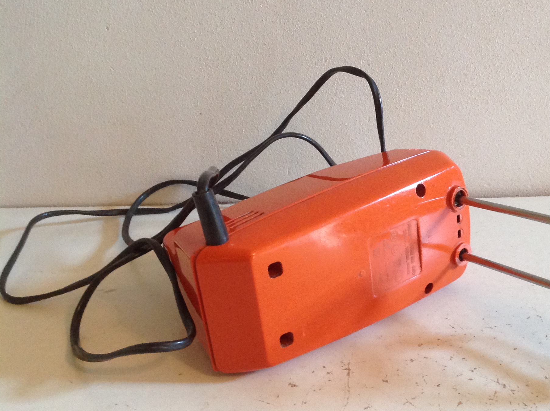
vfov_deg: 29.0
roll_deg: -0.1
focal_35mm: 50
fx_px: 793
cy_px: 229
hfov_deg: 37.6
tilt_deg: -22.7
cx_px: 389
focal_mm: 4.28
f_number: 2.4
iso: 250
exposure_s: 1/15
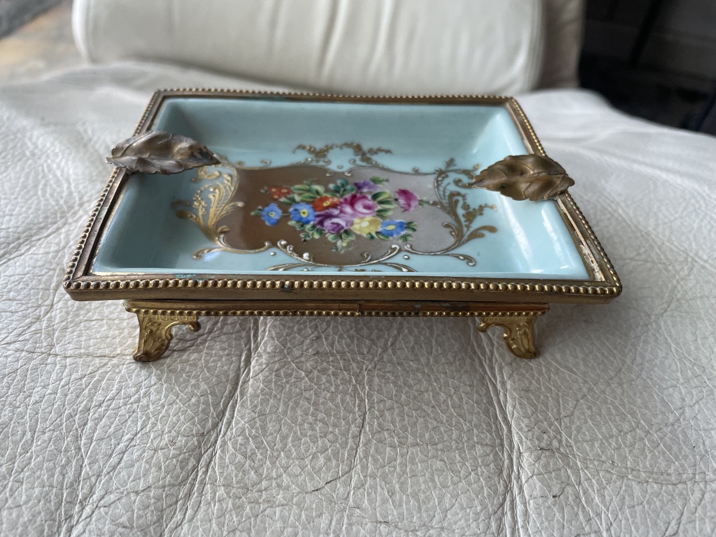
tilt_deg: -45.1
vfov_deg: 53.1
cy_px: 268
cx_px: 358
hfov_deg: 67.3
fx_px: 538
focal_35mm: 26
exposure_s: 1/121
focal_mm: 4.2
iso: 100
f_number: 1.6
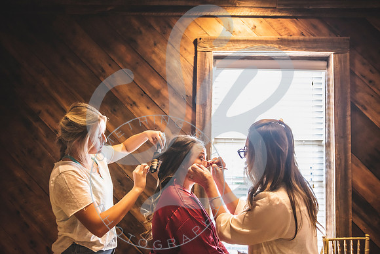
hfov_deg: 58.7
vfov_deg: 41.1
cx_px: 190
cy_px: 127
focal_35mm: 32
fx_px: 338
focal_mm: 32
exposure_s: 1/125
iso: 1250
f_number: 2.8
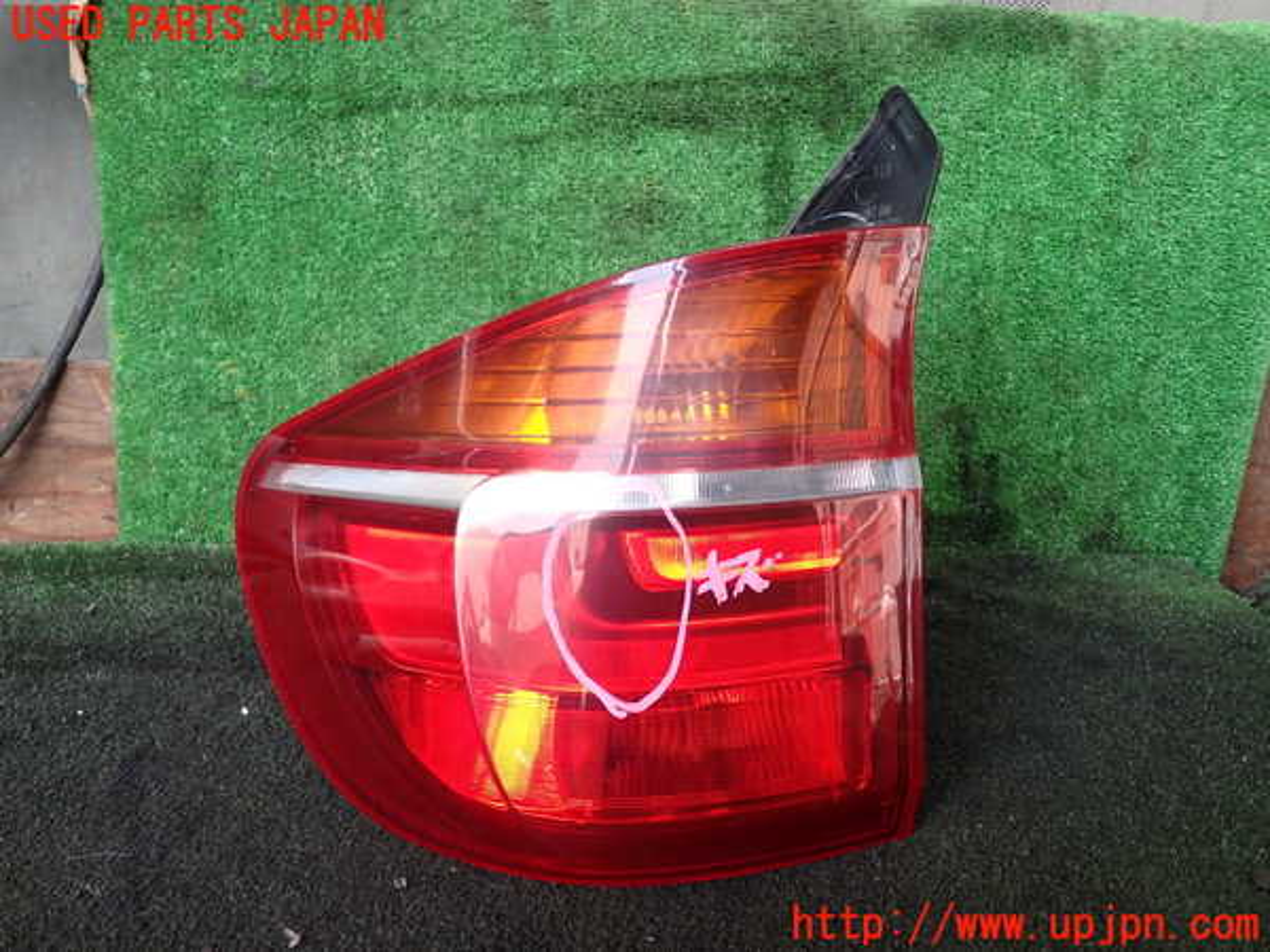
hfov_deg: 60.0
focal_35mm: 30
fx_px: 1101
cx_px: 635
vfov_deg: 46.8
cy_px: 476
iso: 125
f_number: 2.3
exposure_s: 1/60
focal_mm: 5.4
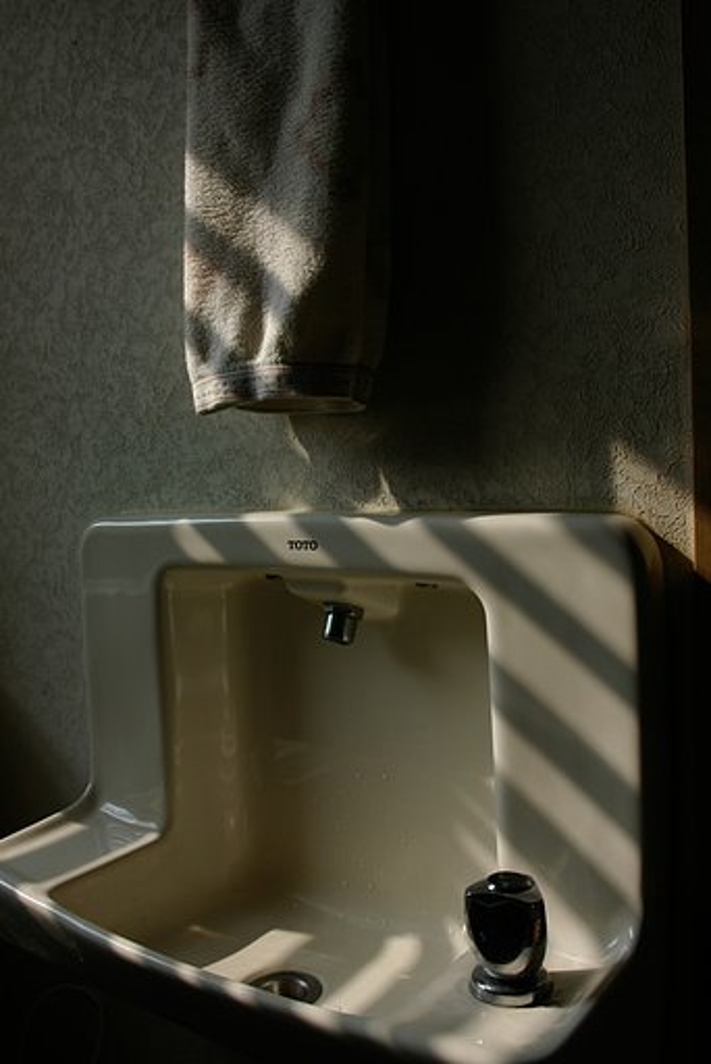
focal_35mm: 32
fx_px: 932
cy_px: 532
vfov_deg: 59.5
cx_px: 356
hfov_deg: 41.8
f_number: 8
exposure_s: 1/100
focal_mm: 21
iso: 200
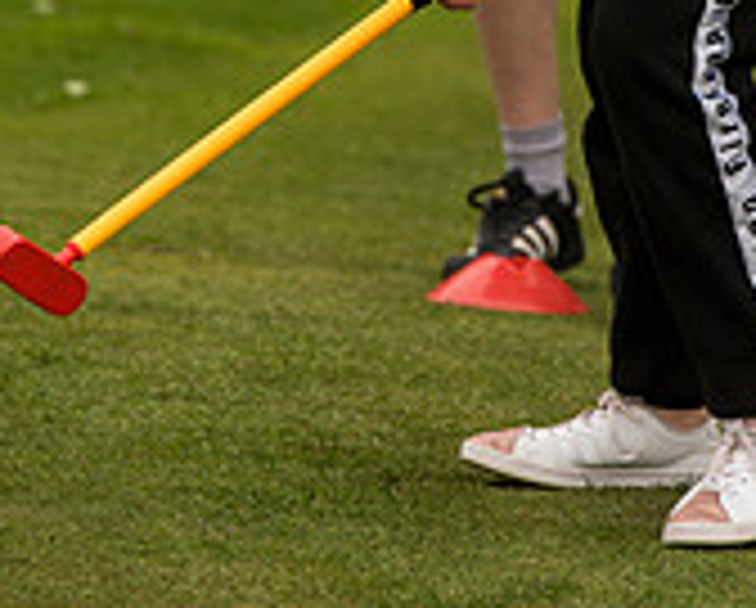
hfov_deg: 4.0
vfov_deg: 3.2
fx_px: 10691
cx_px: 477
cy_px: -329
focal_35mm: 477
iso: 400
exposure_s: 1/640
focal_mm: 190
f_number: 5
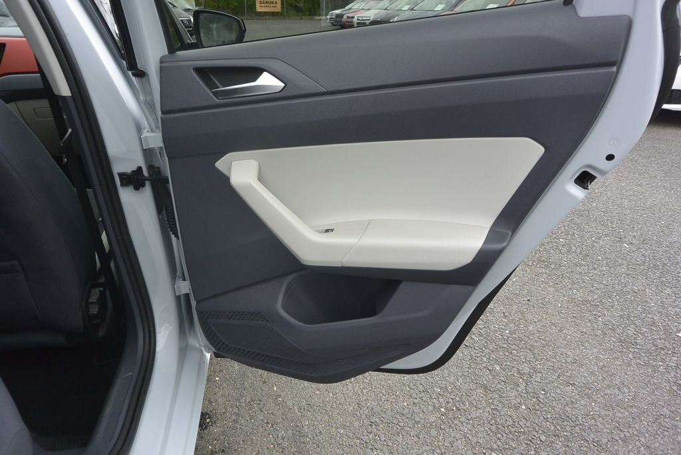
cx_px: 340
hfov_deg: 67.4
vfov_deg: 47.9
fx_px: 511
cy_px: 228
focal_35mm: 27
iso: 160
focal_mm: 10
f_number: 4
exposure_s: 1/500
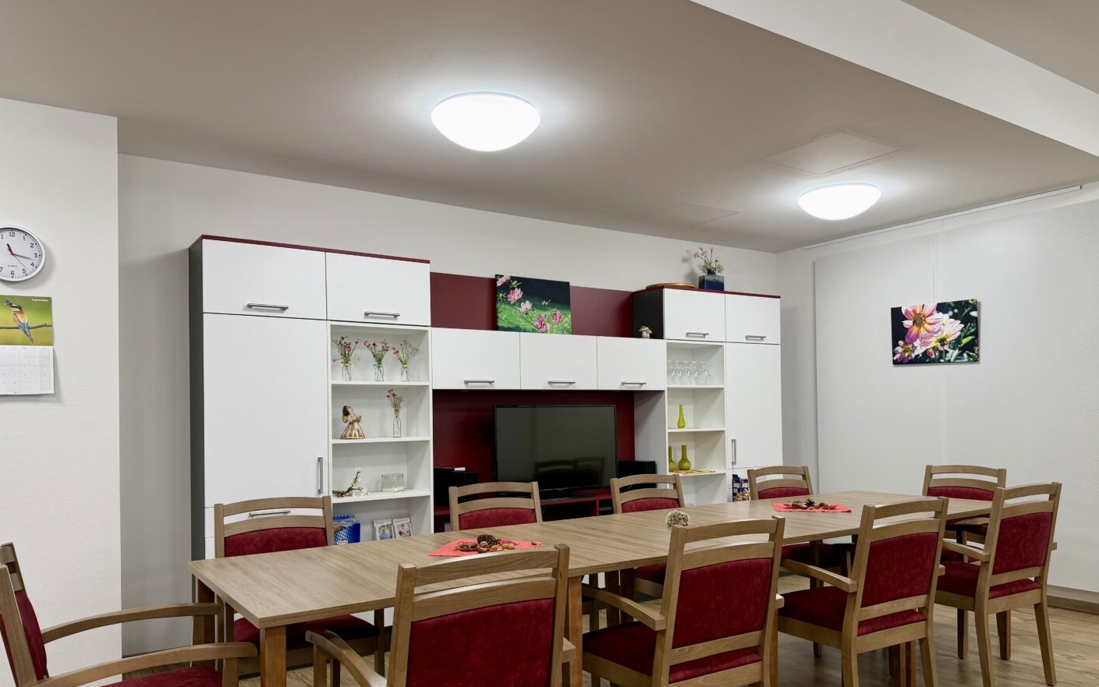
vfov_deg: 47.4
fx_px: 779
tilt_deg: +1.2
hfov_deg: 70.4
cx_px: 541
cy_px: 405
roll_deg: +1.3
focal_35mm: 26
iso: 100
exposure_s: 1/100
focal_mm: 6.76
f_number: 1.78
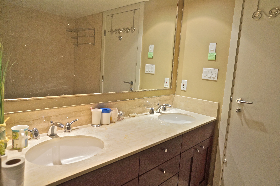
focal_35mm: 24
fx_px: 186
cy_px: 93
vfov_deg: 53.0
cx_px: 140
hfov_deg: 73.8
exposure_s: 1/60
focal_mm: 16
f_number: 4
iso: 500
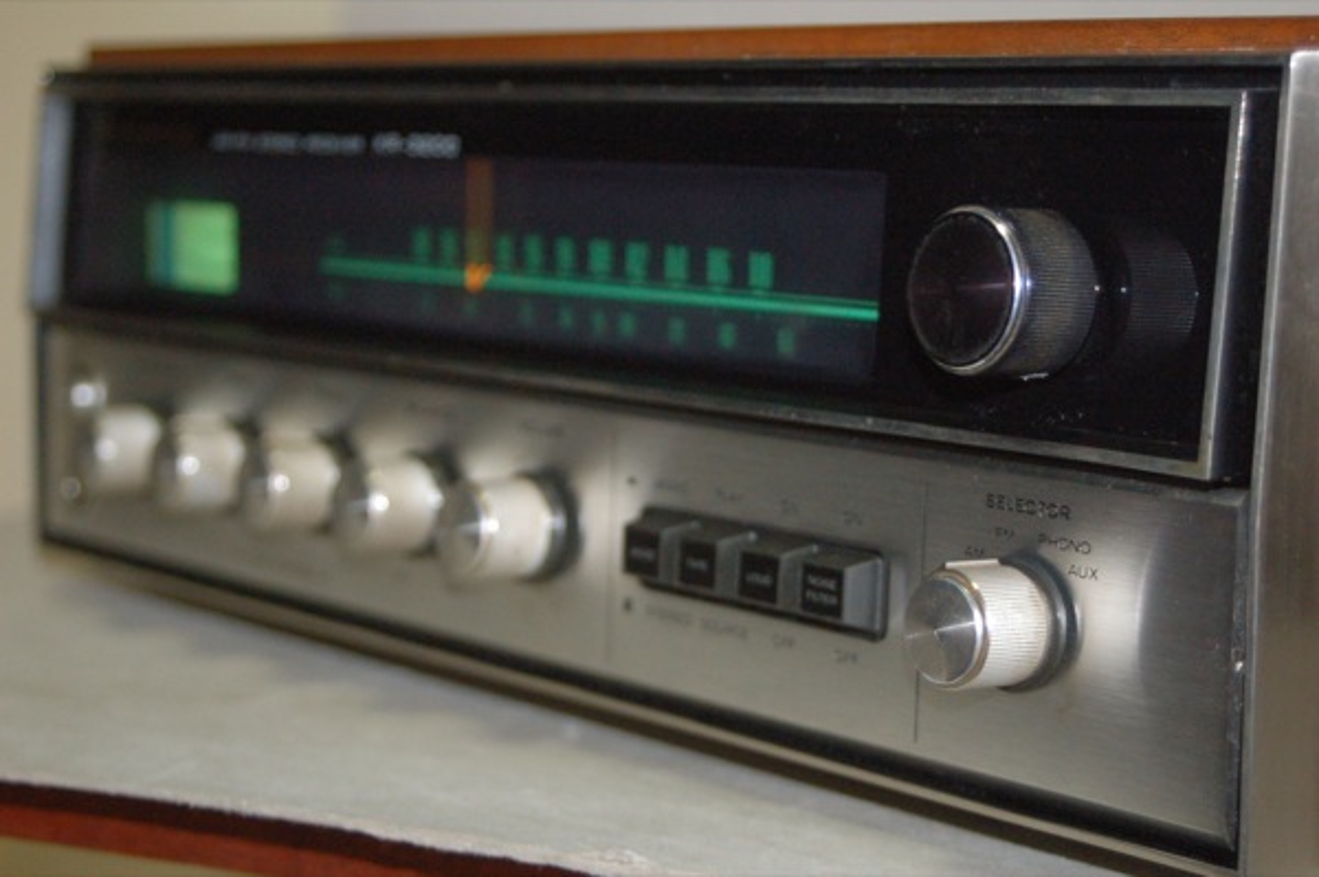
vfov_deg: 16.2
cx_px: 660
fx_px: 3075
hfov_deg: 24.2
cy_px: 438
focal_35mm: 84
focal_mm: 56
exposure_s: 1/60
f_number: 5.3
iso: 1600
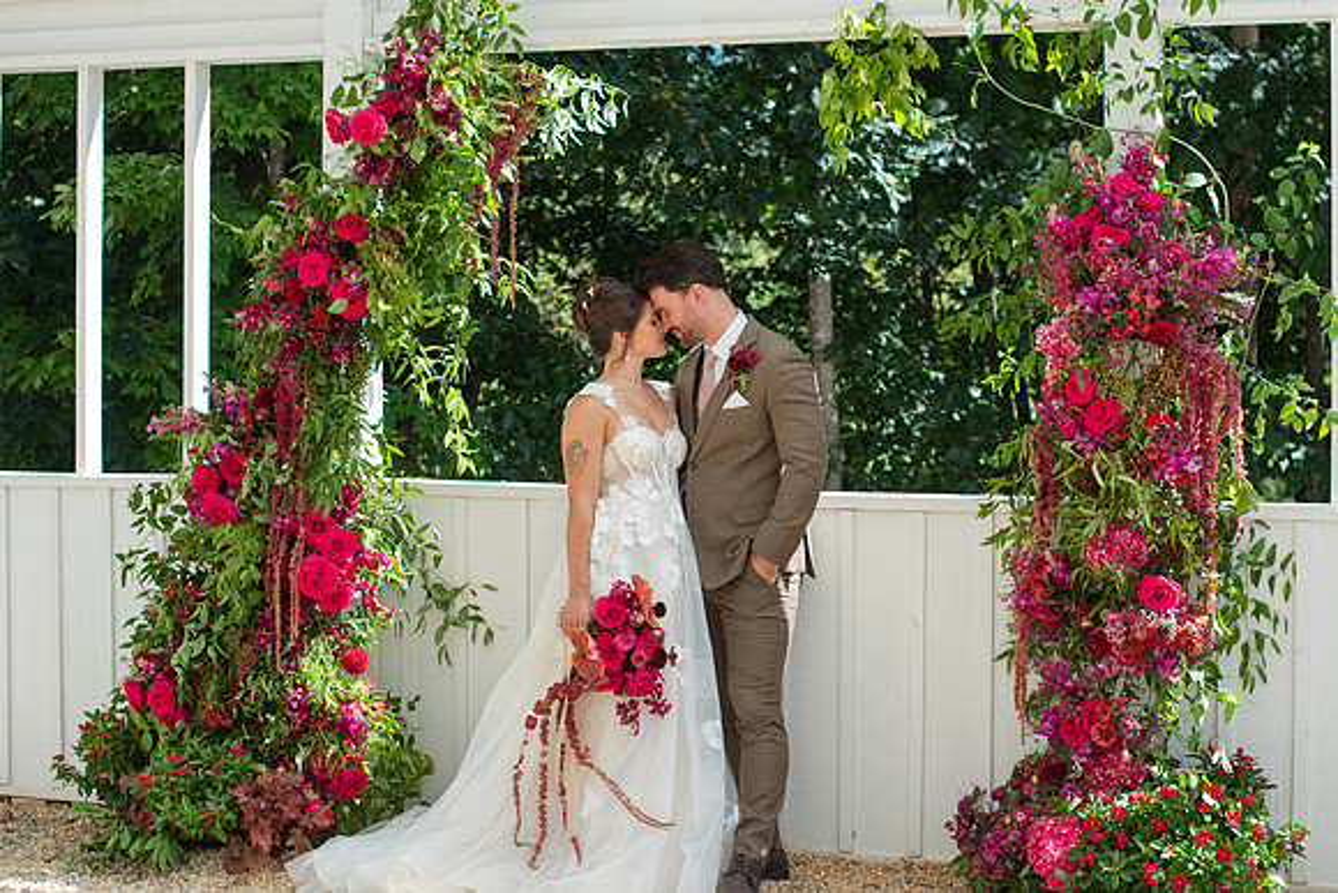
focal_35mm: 59
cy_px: 388
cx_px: 749
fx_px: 2193
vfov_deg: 23.0
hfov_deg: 33.9
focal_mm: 50
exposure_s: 1/400
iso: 100
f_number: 3.2
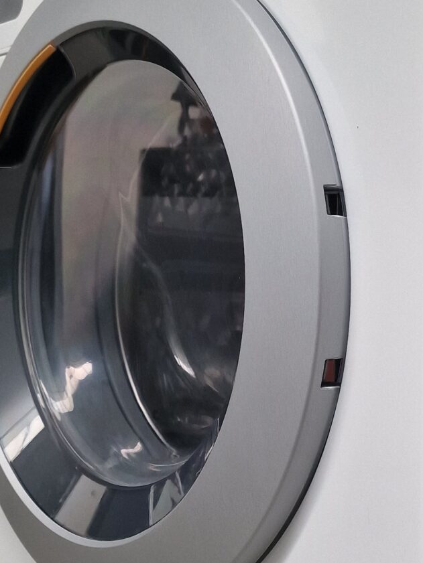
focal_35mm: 70
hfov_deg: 20.4
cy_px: 353
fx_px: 1140
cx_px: 418
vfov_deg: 27.7
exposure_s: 1/180
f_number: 1.8
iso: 80
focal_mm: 6.4
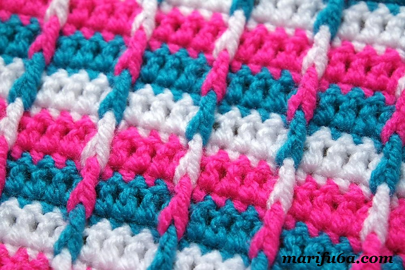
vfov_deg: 17.7
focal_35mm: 77
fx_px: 866
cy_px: 135
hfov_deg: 26.3
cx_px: 202
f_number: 5.6
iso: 400
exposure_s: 1/80
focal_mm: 50
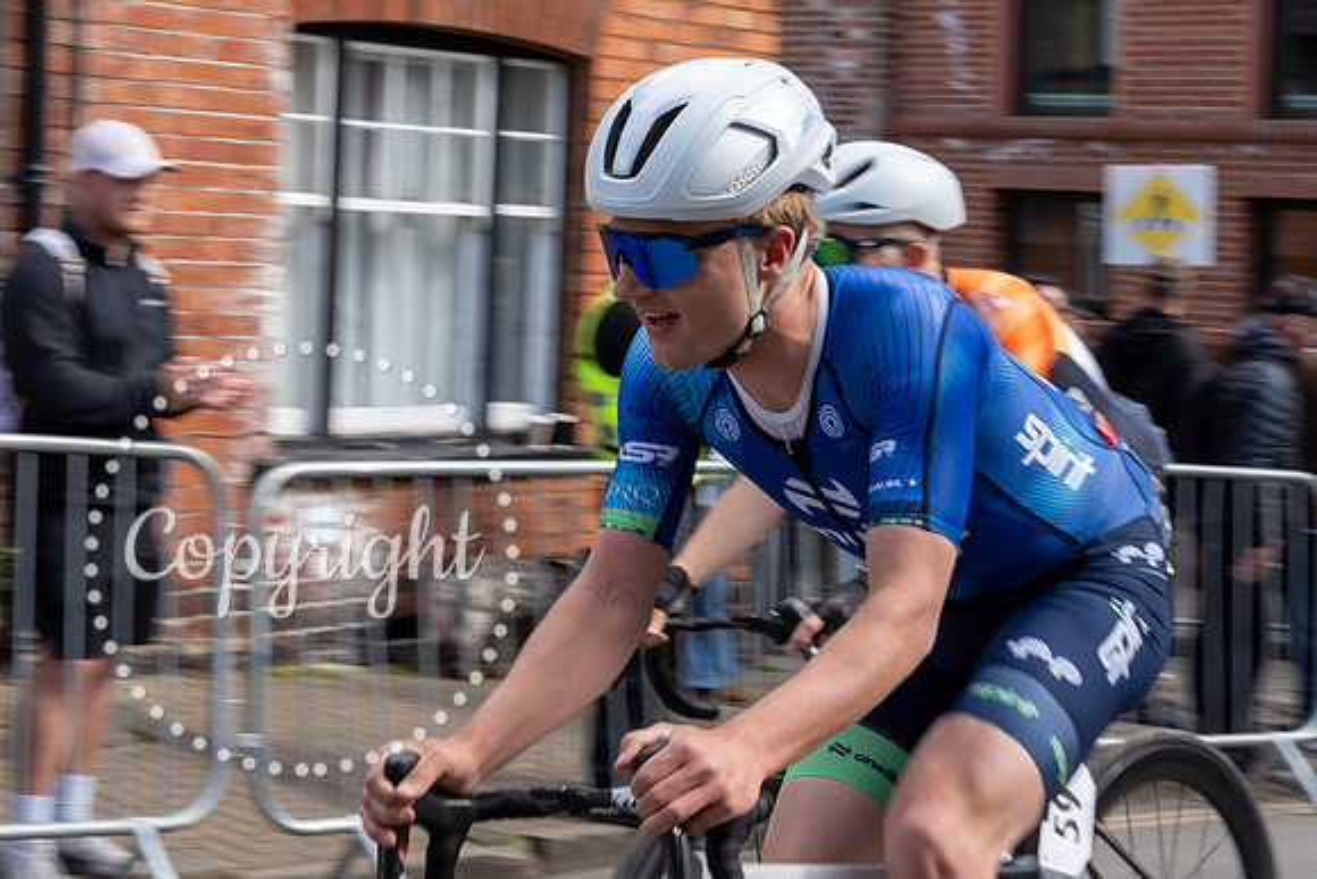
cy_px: 326
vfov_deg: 15.5
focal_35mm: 88
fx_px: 3225
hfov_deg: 23.1
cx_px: 689
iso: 800
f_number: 14
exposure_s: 1/160
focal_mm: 70
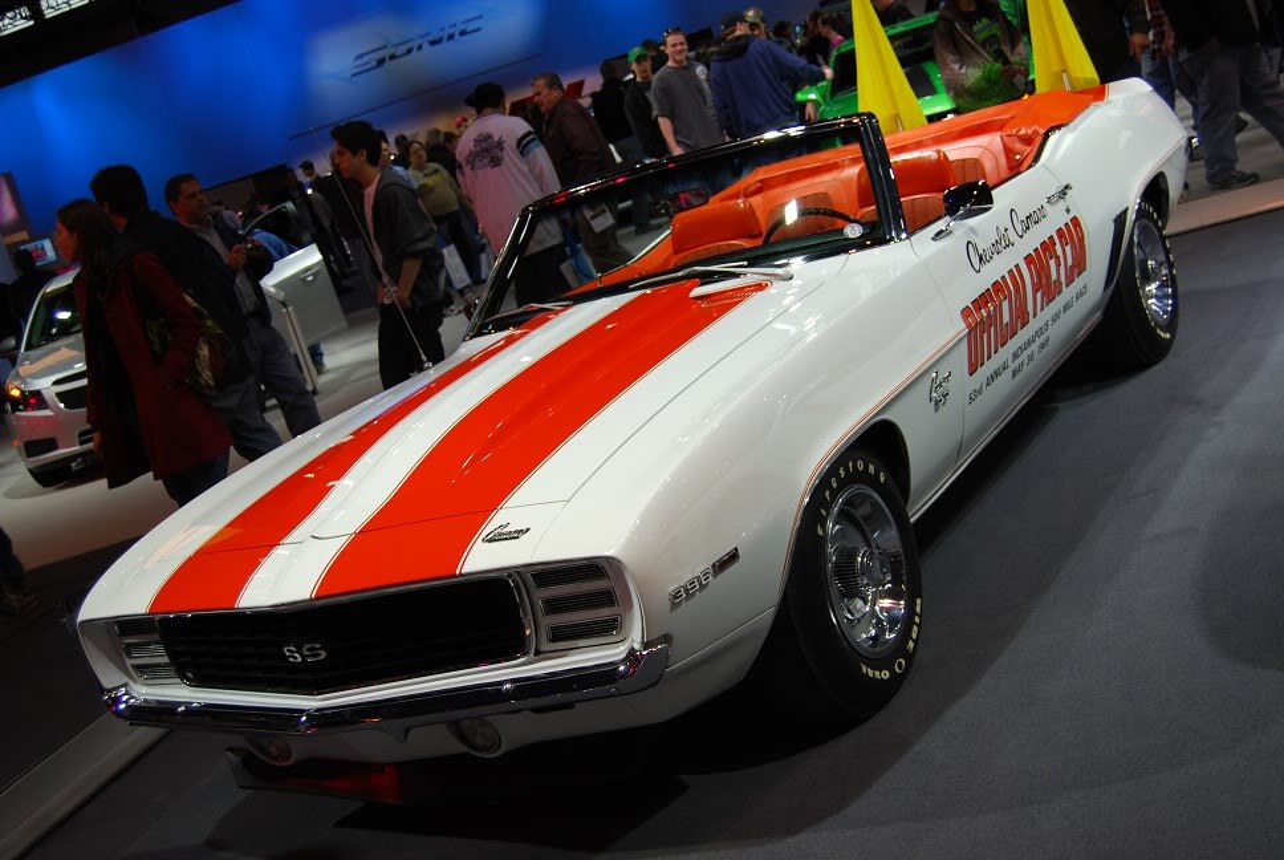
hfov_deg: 42.3
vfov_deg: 29.0
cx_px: 642
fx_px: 1660
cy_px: 430
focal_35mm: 46
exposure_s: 1/100
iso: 200
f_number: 5
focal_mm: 31
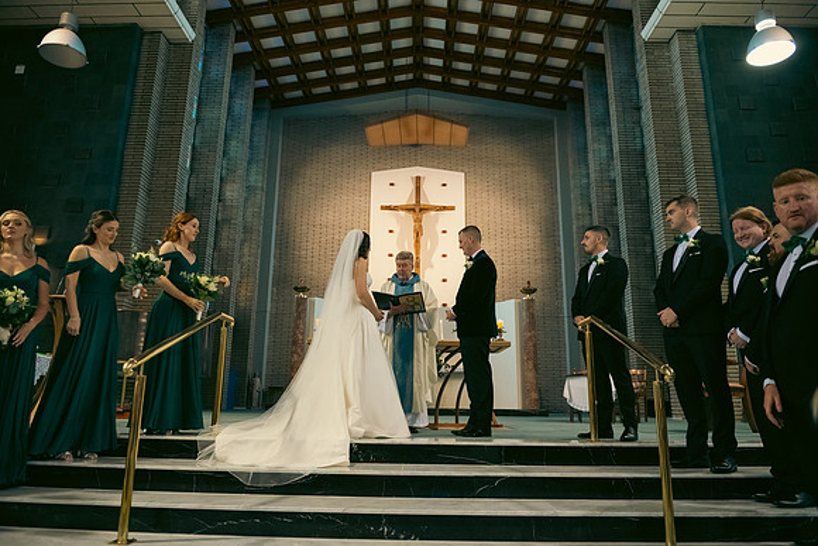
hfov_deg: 73.7
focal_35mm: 24
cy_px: 273
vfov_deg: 53.2
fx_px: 545
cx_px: 409
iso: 1000
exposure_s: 1/160
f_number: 3.5
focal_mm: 24
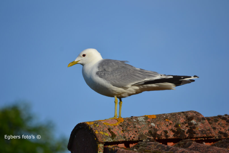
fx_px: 2863
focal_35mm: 450
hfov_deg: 4.6
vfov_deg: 3.1
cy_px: 76
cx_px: 114
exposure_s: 1/640
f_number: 6.3
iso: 100
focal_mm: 300
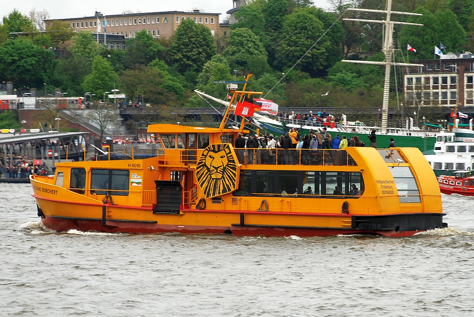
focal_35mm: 135
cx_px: 237
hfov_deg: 15.2
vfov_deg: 10.2
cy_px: 158
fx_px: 1779
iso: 100
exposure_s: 1/80
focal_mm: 90
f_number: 5.6
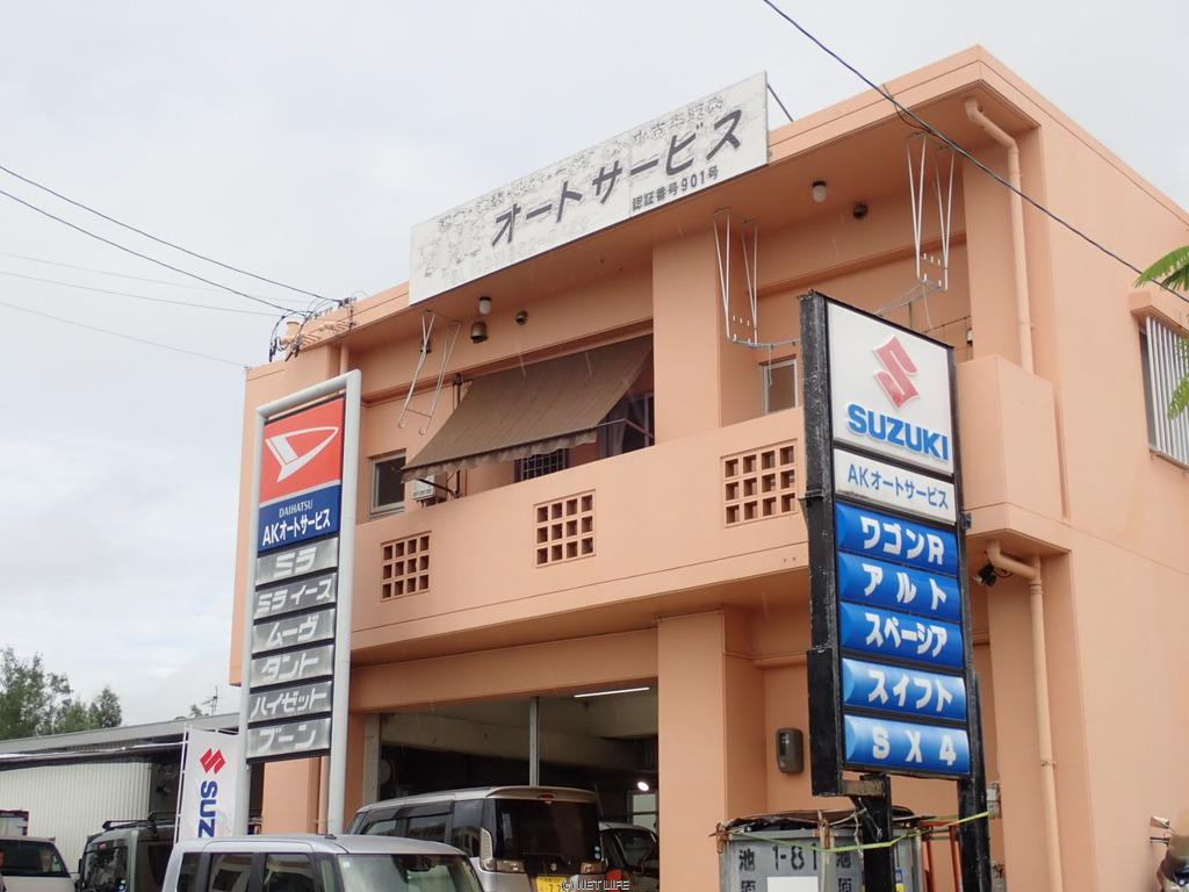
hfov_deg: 38.9
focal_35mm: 49
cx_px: 594
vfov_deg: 29.7
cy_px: 446
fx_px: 1683
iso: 100
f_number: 4.5
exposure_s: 1/200
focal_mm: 8.99
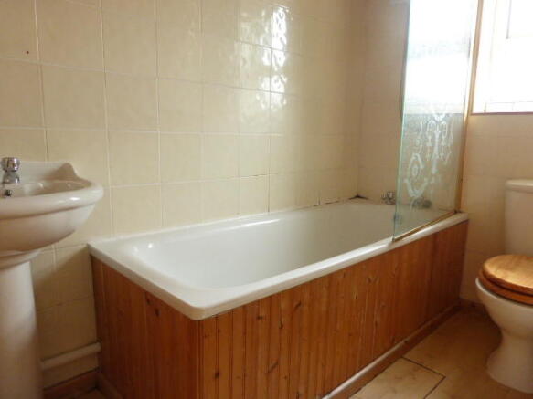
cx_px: 266
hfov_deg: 71.6
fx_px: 369
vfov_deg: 56.8
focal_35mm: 24
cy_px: 200
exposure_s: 1/15
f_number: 3.3
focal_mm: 4.3
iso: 400
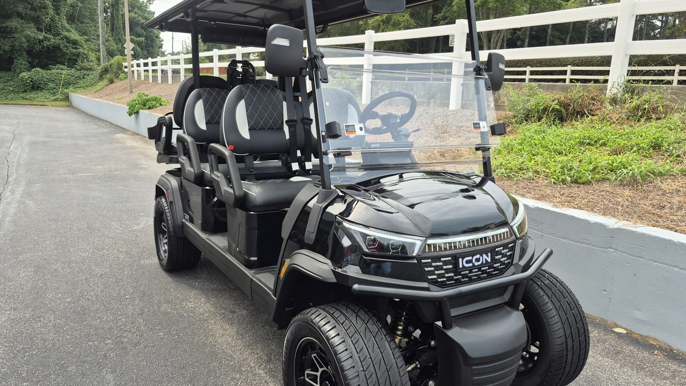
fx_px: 473
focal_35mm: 26
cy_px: 197
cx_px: 349
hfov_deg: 71.9
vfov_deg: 44.4
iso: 25
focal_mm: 5.4
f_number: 1.8
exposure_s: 1/702
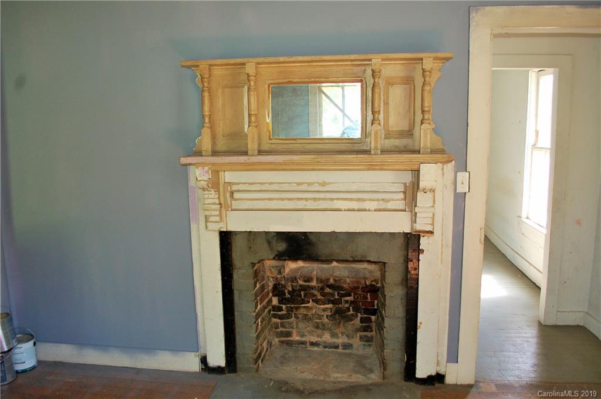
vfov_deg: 47.8
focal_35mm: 27
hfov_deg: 67.4
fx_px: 450
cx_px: 300
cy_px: 200
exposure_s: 1/60
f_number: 3.5
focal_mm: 18
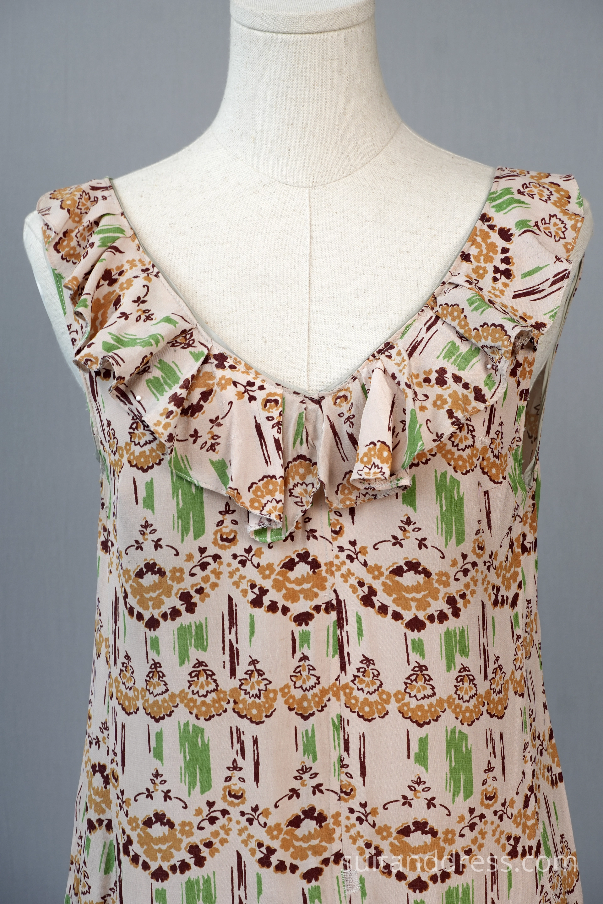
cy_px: 452
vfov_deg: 17.3
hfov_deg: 11.6
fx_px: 2977
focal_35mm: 118
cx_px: 302
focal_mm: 79
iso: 250
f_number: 7.1
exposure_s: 1/30
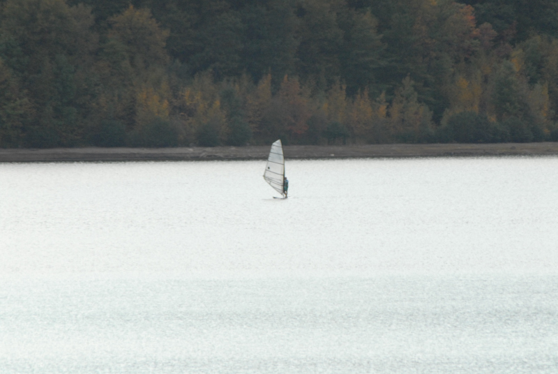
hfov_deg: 3.5
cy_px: 187
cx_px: 279
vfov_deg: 2.4
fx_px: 9081
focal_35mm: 585
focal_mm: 390
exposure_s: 1/1000
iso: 800
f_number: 16
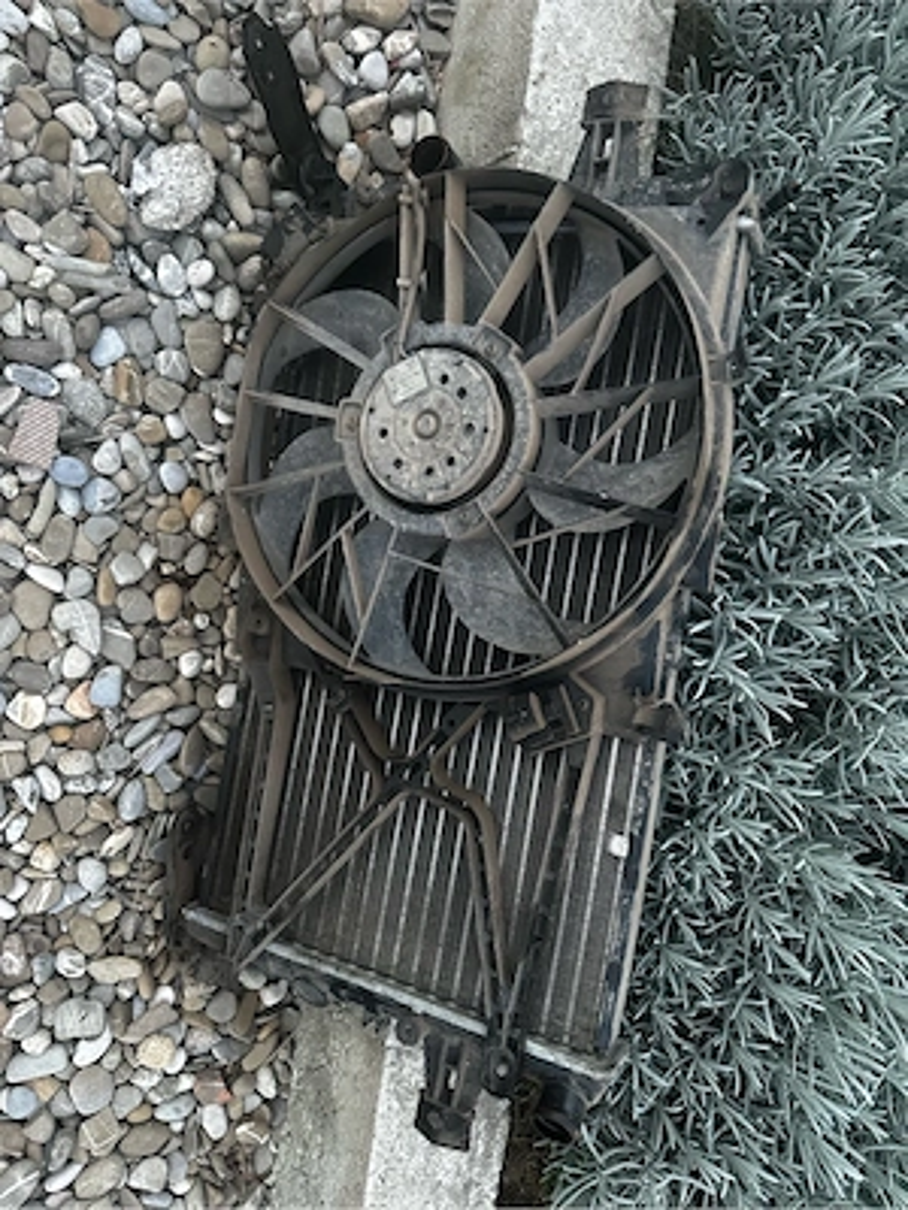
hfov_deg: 56.8
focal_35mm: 24
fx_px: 839
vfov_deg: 71.6
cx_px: 454
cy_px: 605
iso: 800
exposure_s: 1/60
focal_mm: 6.86
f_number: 1.78
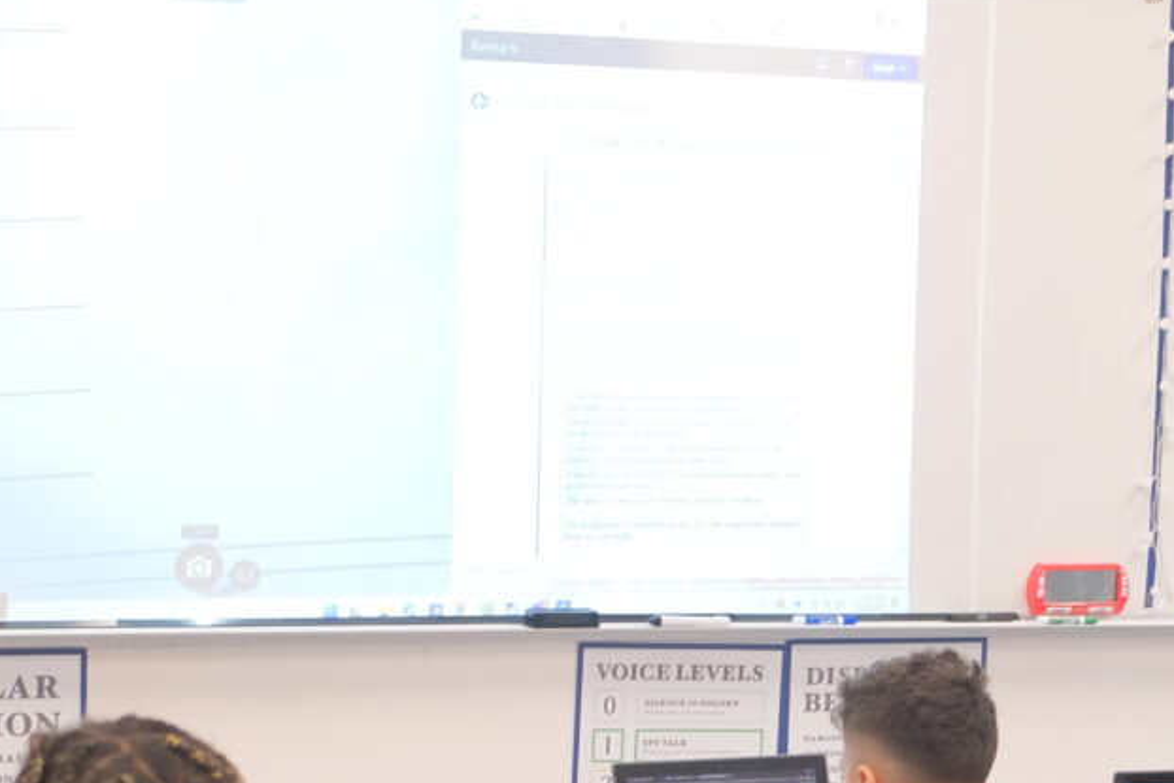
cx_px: 468
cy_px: 778
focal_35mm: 102
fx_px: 3327
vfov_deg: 13.3
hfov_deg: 20.0
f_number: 3.2
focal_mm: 20.5
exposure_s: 1/100
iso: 1250
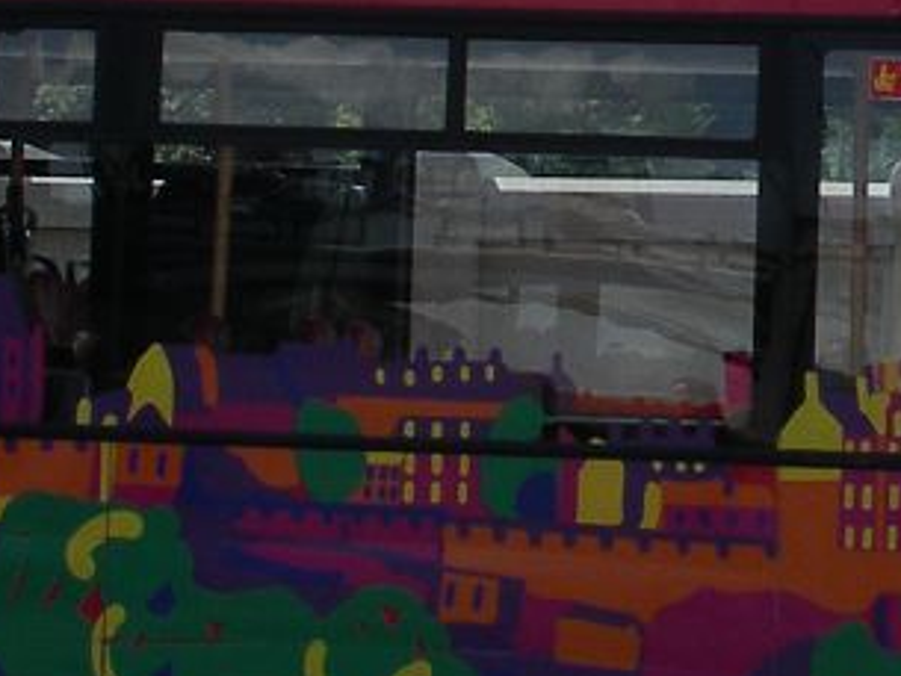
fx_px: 5052
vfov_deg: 7.6
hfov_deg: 10.1
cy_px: -12
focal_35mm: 194
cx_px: 1046
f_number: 6
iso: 80
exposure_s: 1/250
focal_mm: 7.8
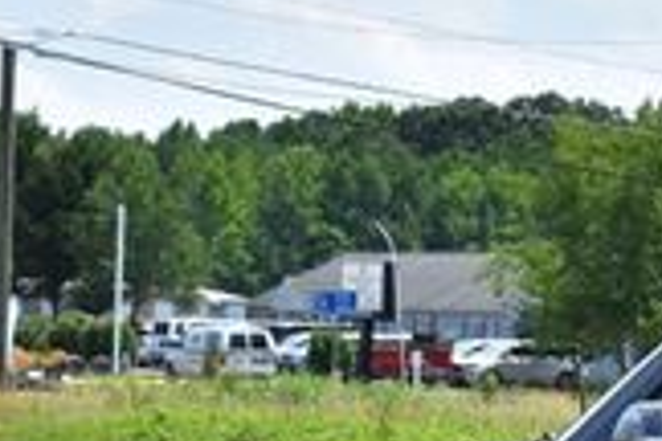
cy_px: 453
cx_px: 1075
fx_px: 3273
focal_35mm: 178
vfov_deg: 7.7
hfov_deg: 11.0
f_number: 11
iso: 400
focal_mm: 30
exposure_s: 1/500
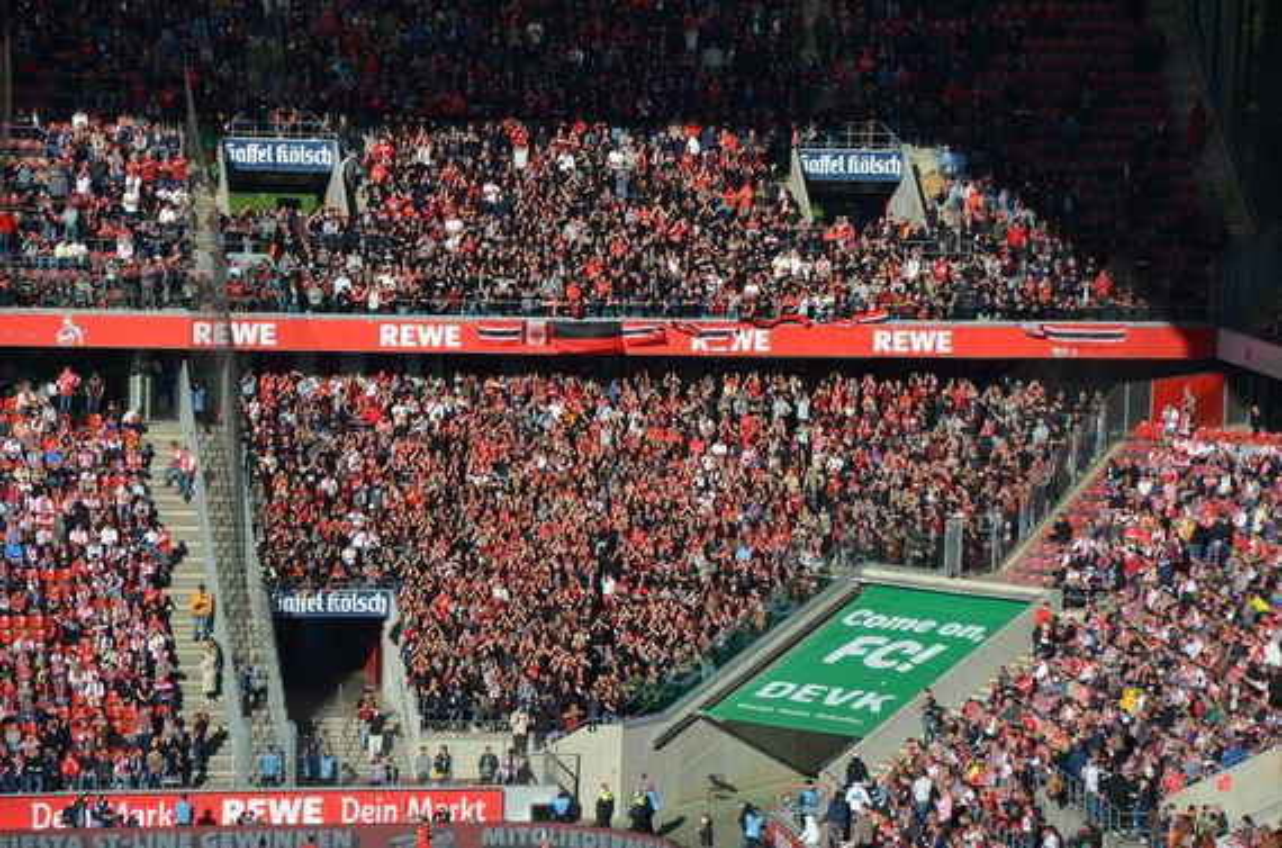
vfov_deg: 8.7
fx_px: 5595
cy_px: 424
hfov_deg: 13.1
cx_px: 641
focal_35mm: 158
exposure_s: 1/800
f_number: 7.1
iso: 200
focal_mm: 105
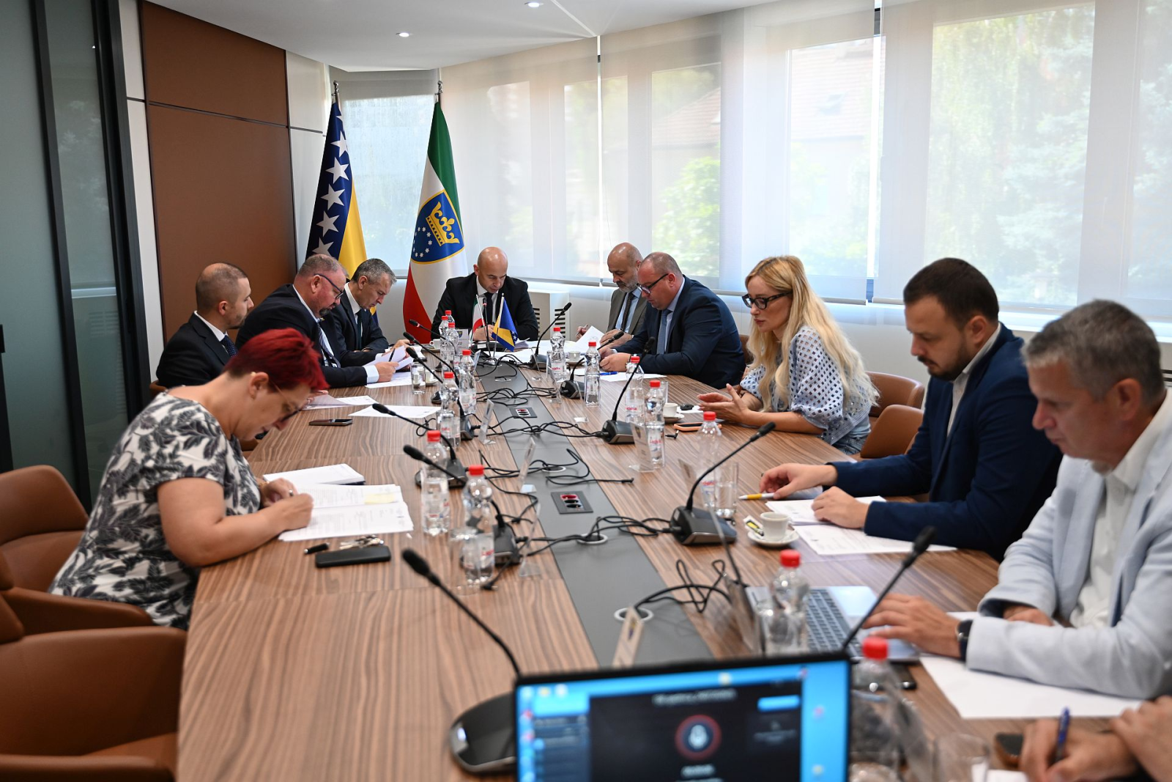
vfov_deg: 38.4
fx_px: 1123
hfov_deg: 55.1
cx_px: 586
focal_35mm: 34
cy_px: 391
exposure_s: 1/125
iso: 900
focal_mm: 34.5
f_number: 2.8
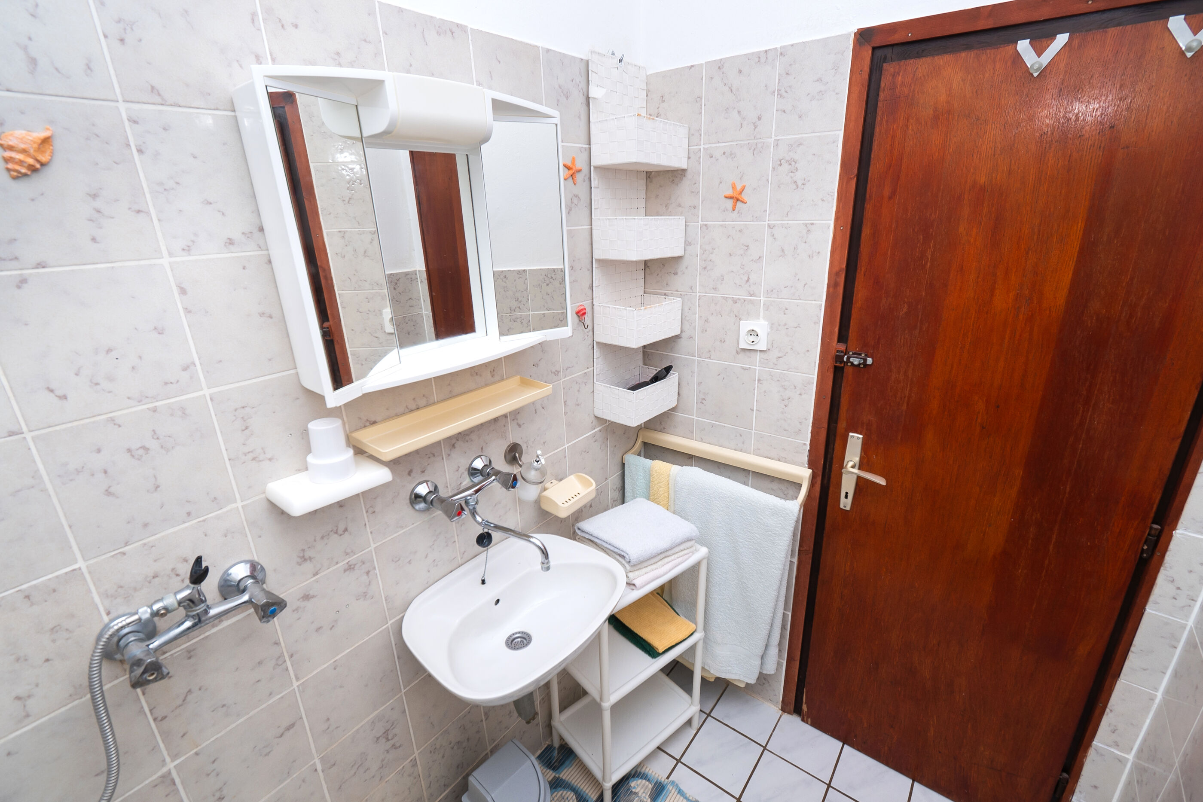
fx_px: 501
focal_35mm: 15
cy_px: 401
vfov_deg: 77.3
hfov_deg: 100.4
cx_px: 602
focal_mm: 10
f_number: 8
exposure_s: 1/200
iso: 125
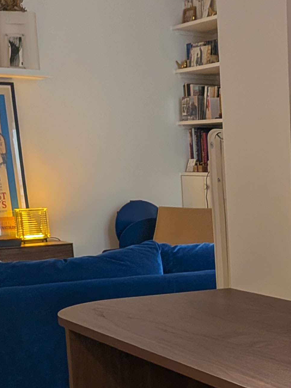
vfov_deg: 25.5
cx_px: 407
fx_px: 829
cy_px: 350
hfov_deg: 18.2
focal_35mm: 74
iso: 47
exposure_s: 1/100
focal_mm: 4.53
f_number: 1.7
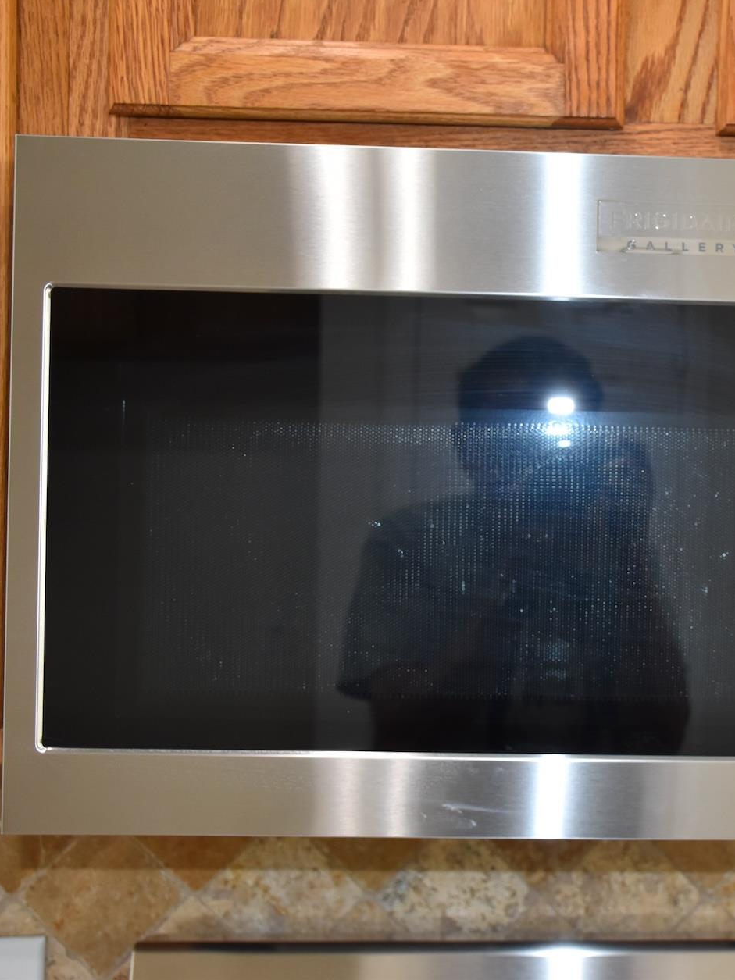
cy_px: 481
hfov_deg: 27.7
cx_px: 658
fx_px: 1437
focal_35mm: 51
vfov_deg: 37.7
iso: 800
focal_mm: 23
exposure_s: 1/100
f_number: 5
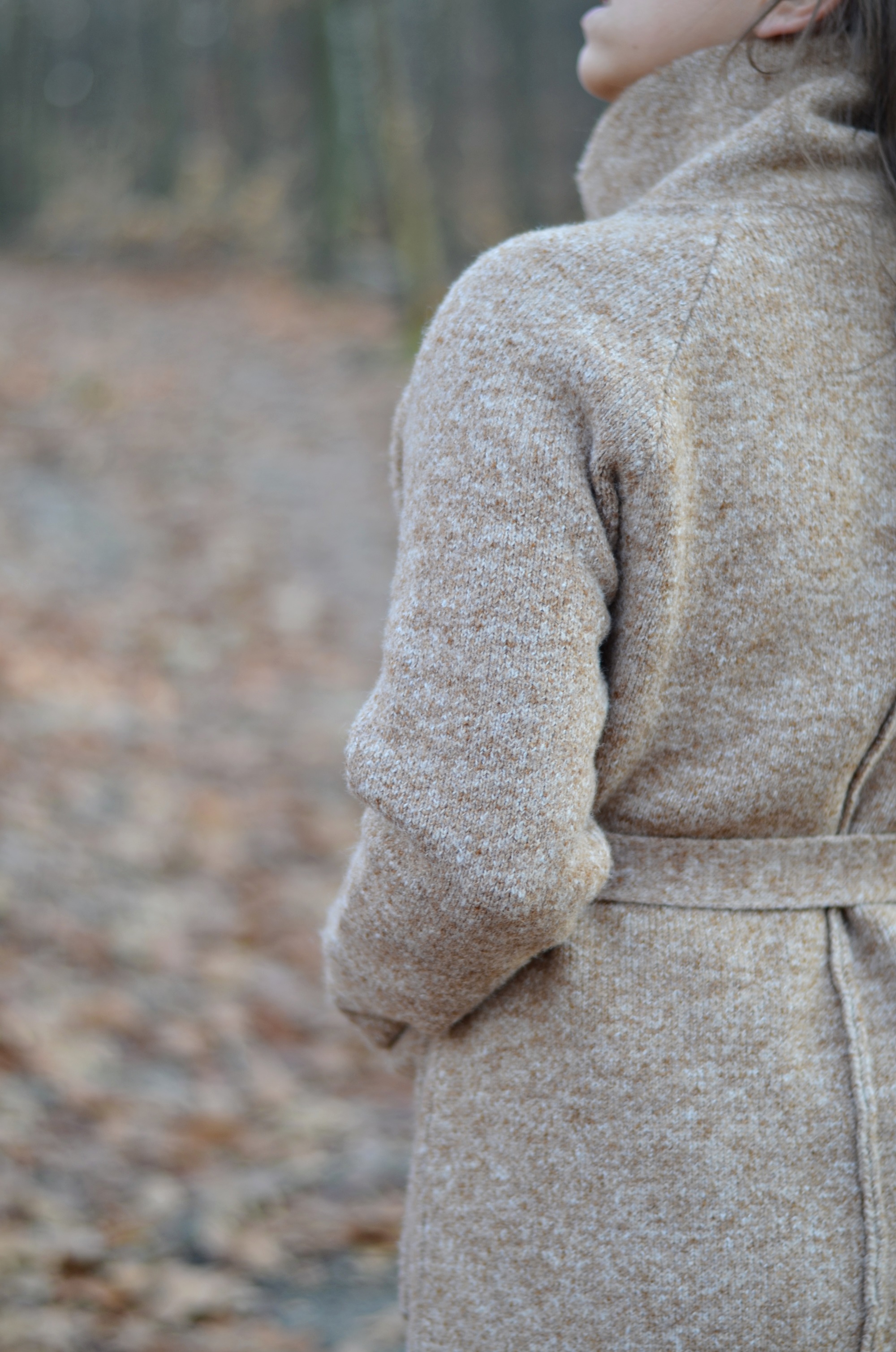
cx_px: 448
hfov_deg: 18.1
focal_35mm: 75
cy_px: 676
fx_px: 2813
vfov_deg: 27.0
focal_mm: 50
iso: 100
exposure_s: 1/200
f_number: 1.8
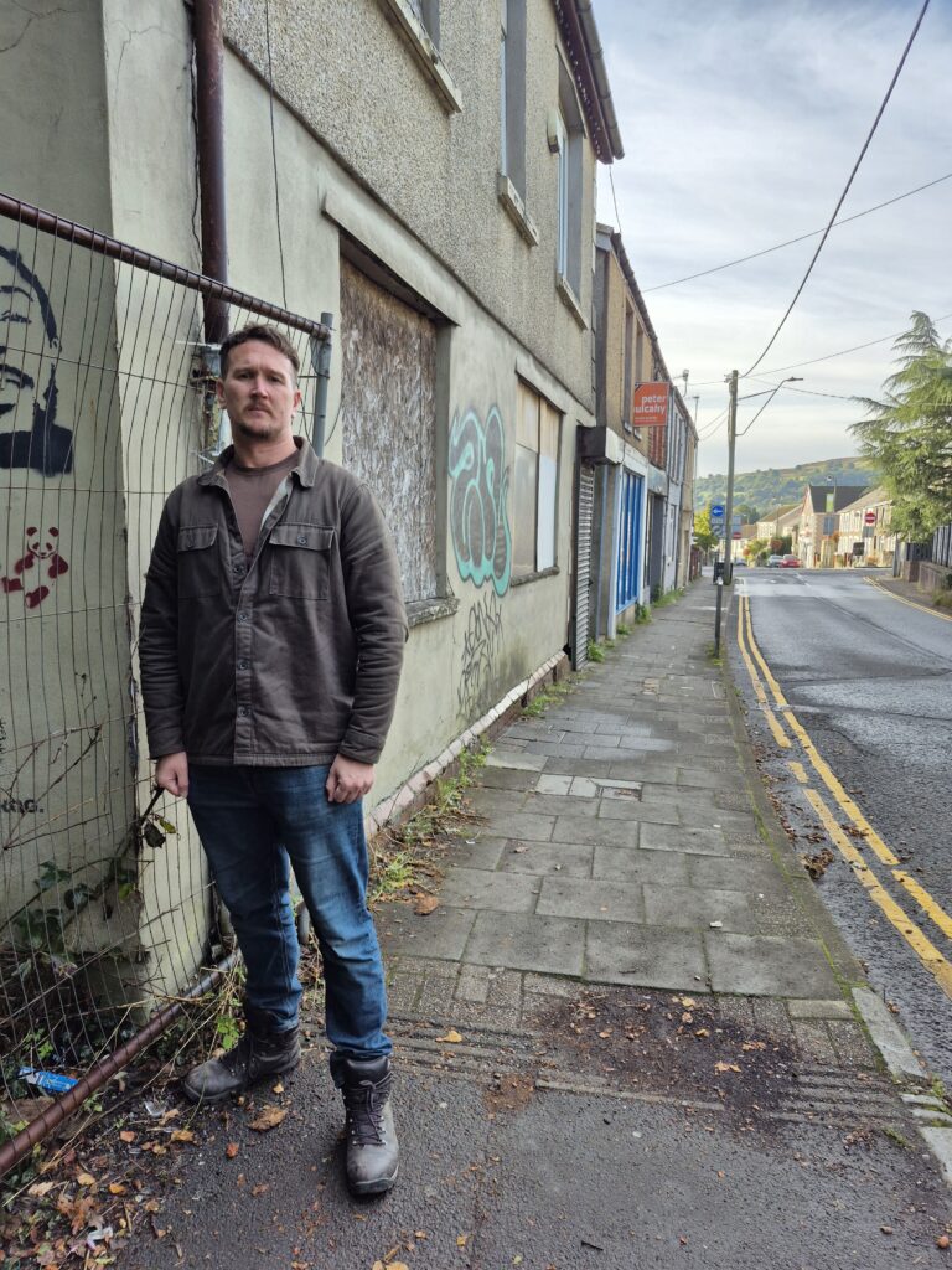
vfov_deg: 73.9
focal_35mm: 23
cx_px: 476
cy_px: 635
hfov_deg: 58.9
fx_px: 843
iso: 25
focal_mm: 5.4
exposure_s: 1/438
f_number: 1.8
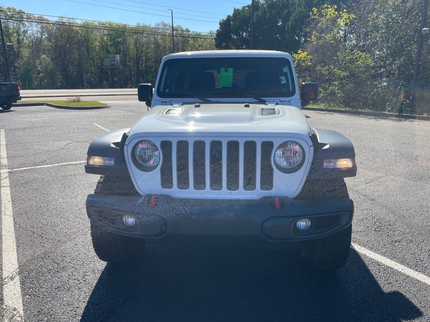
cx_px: 215
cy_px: 161
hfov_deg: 67.3
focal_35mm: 26
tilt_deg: -15.2
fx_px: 323
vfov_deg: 53.1
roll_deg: +1.3
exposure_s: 1/2049
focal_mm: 5.1
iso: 32
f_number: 1.6
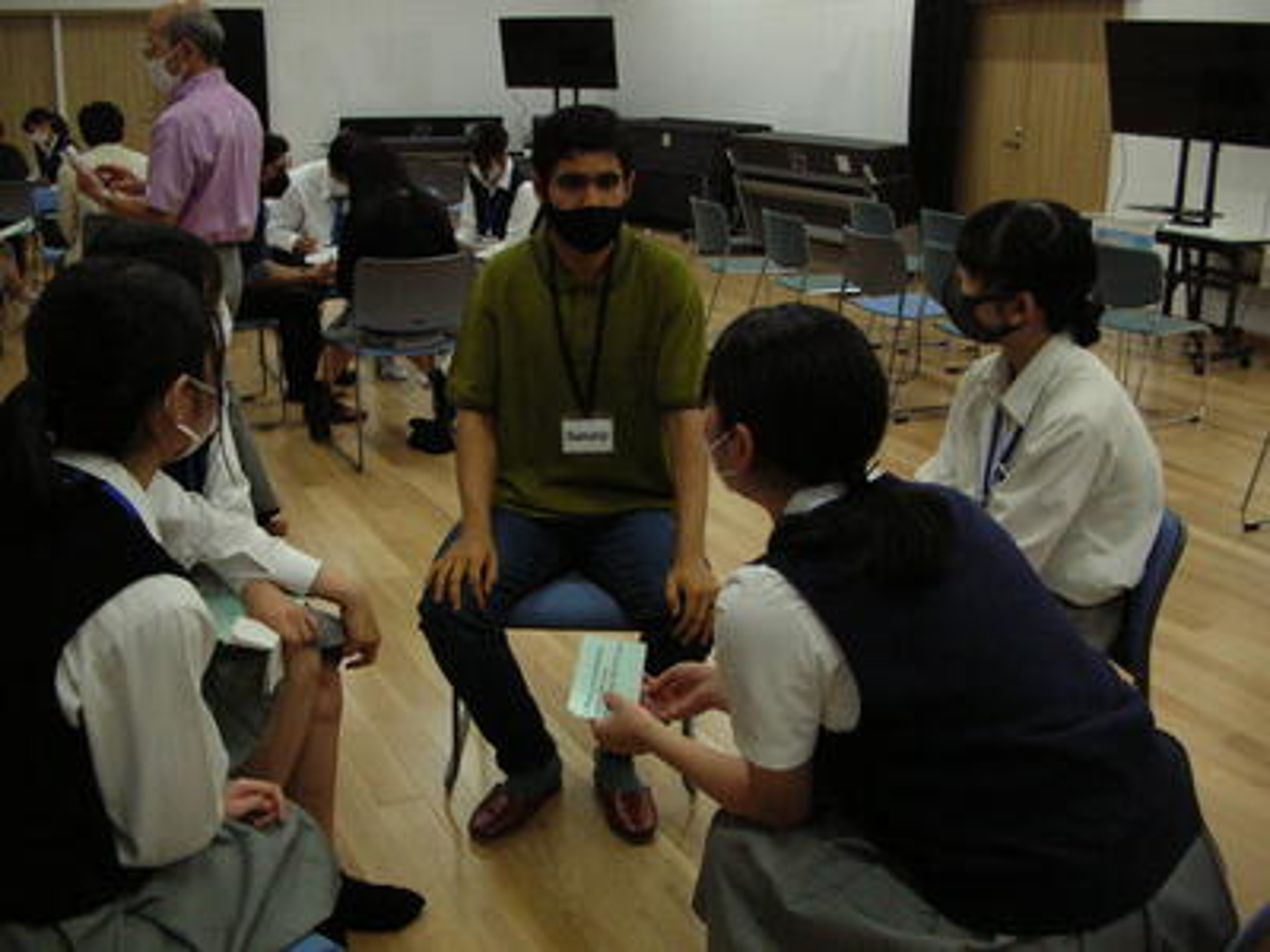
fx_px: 1284
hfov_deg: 52.6
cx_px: 635
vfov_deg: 40.7
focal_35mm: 35
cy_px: 476
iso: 200
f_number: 2.8
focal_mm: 5.8
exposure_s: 1/90
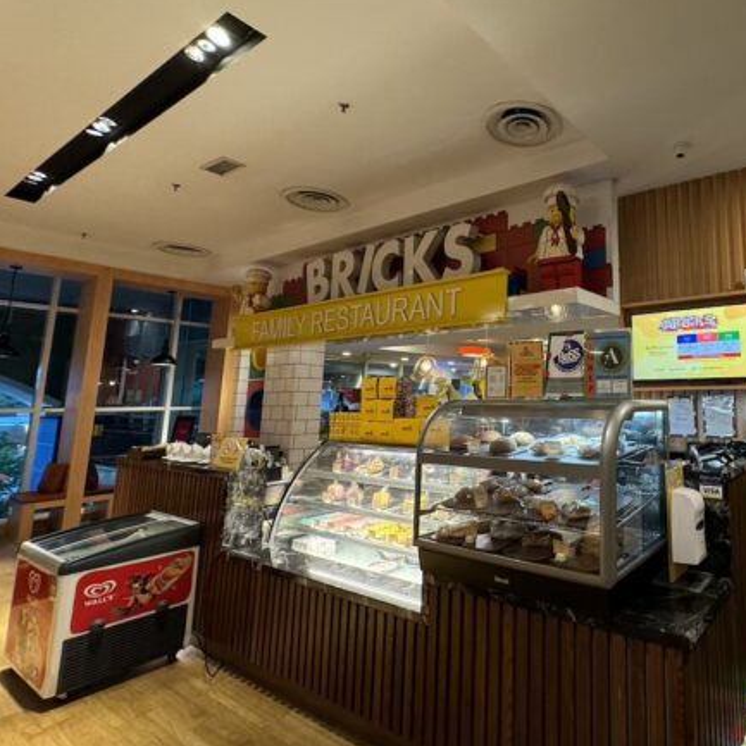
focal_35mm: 20
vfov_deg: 74.6
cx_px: 574
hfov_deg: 69.1
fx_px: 488
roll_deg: +0.1
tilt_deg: +7.7
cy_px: 332
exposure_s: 1/60
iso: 500
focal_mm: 2.22
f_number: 2.2
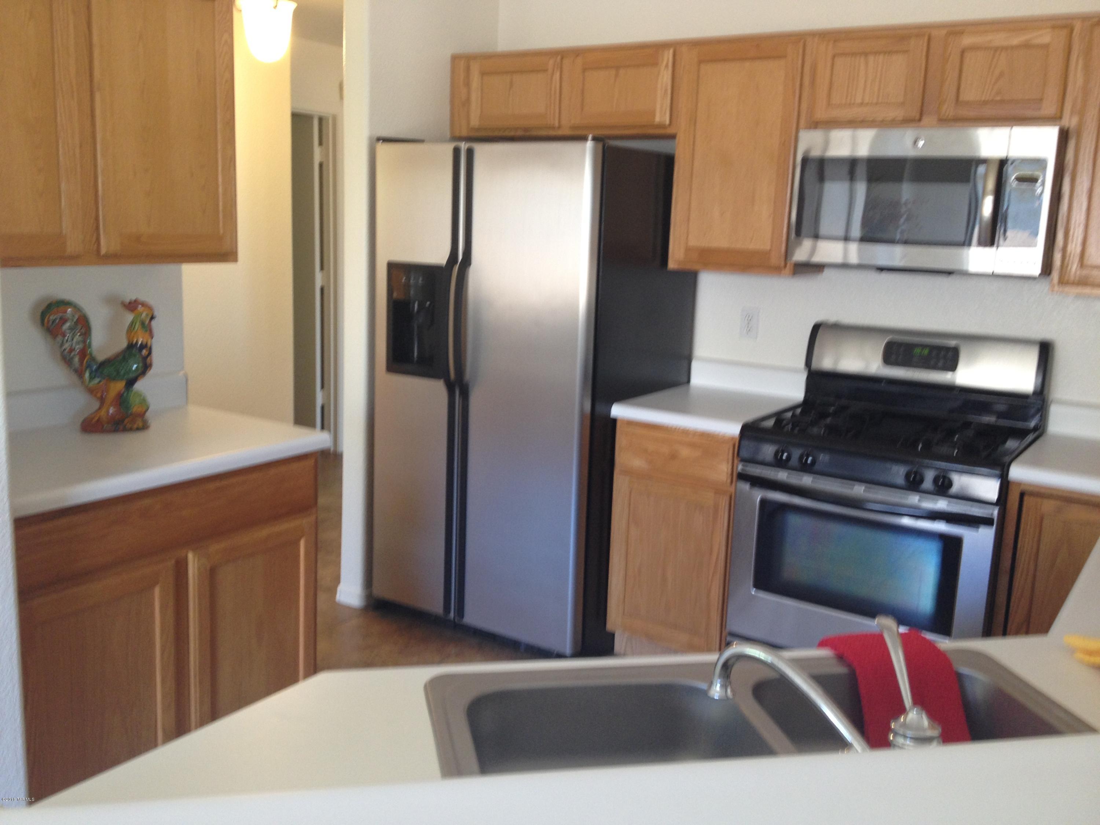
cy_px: 412
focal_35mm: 35
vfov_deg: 40.7
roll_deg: -2.6
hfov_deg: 52.6
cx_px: 550
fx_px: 1112
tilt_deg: -10.7
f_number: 2.4
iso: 80
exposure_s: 1/20
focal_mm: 4.28
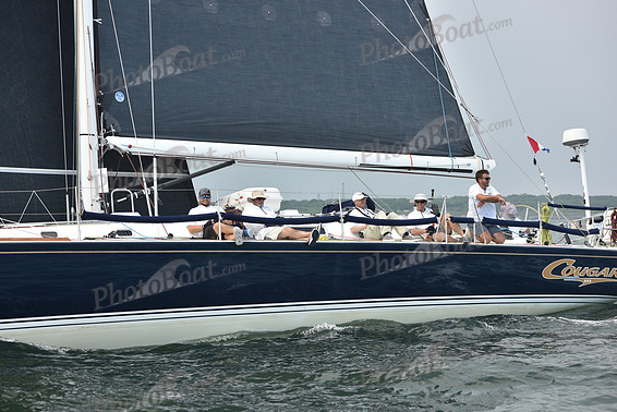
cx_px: 303
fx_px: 1440
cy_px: 210
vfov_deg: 16.3
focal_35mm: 84
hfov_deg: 24.2
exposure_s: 1/800
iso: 250
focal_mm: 82
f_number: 5
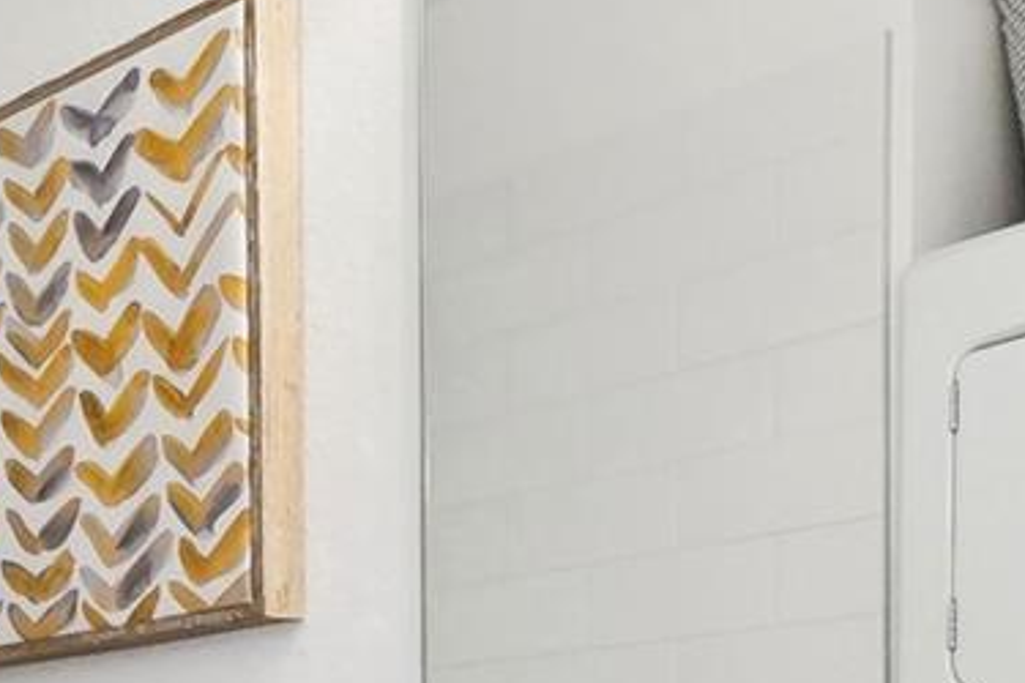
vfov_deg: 19.3
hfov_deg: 22.9
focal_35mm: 64
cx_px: -653
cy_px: 932
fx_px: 1822
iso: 400
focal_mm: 10
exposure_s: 1/8
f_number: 8
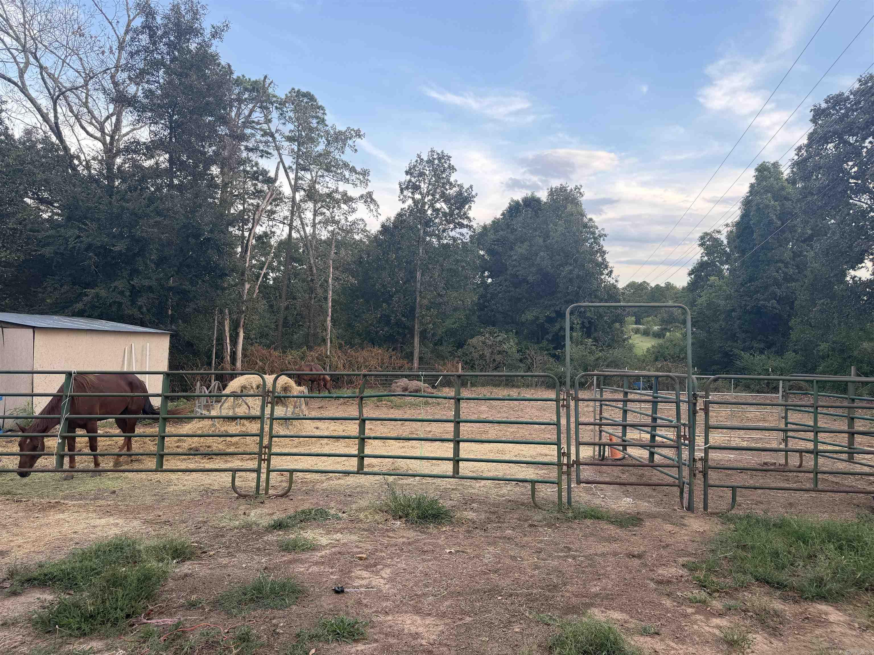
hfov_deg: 71.6
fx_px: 606
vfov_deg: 56.8
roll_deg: -1.4
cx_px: 437
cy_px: 328
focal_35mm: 24
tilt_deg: -1.4
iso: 80
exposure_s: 1/251
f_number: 1.78
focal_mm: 6.76
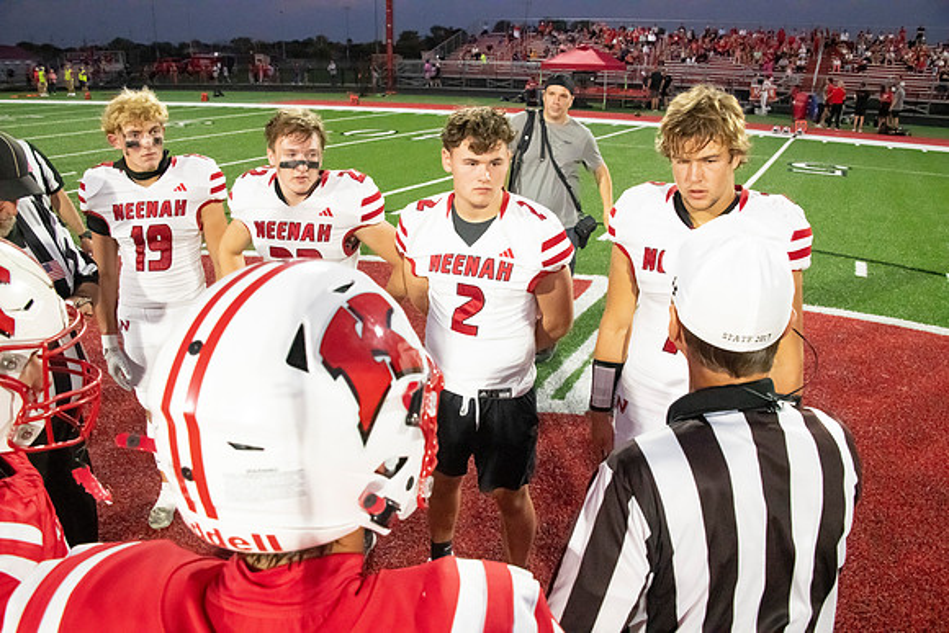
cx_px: 474
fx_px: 738
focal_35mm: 28
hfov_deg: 65.5
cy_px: 316
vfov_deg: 46.4
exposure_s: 1/400
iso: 10000
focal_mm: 28
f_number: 7.1
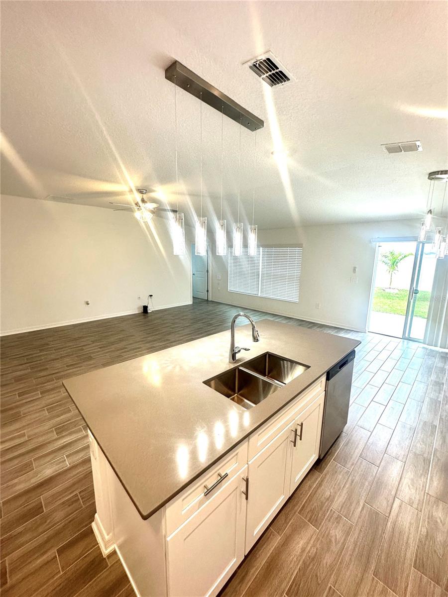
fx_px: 242
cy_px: 298
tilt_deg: -8.7
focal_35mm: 14
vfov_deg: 102.1
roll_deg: -2.4
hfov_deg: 85.7
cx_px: 224
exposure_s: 1/120
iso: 160
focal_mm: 2.22
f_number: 2.2
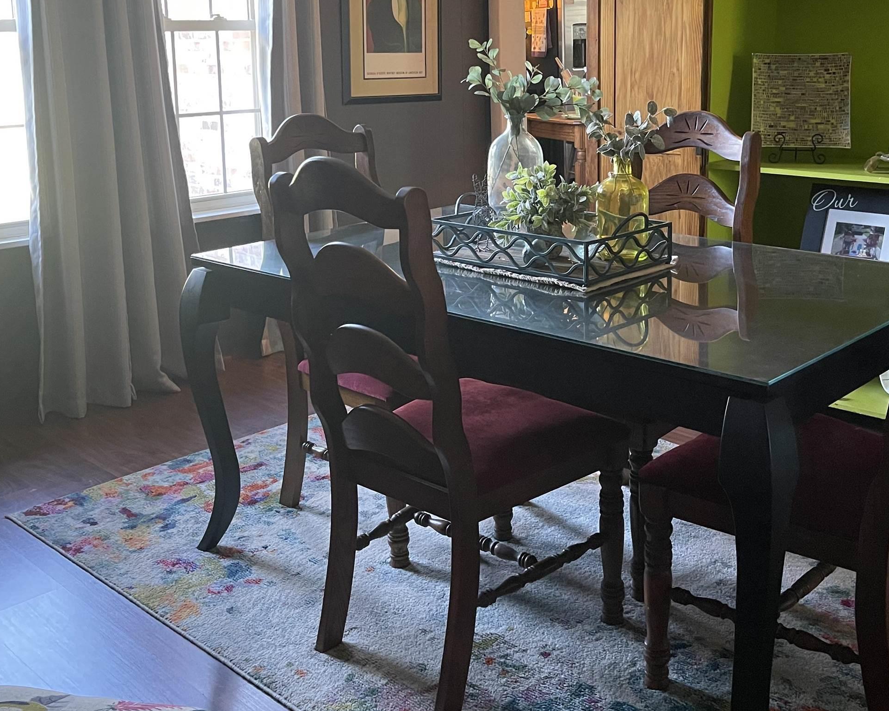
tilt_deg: -10.4
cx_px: 500
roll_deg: +0.9
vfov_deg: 37.7
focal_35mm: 39
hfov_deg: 46.7
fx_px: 1026
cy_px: 226
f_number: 1.6
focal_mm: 5.1
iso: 500
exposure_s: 1/40
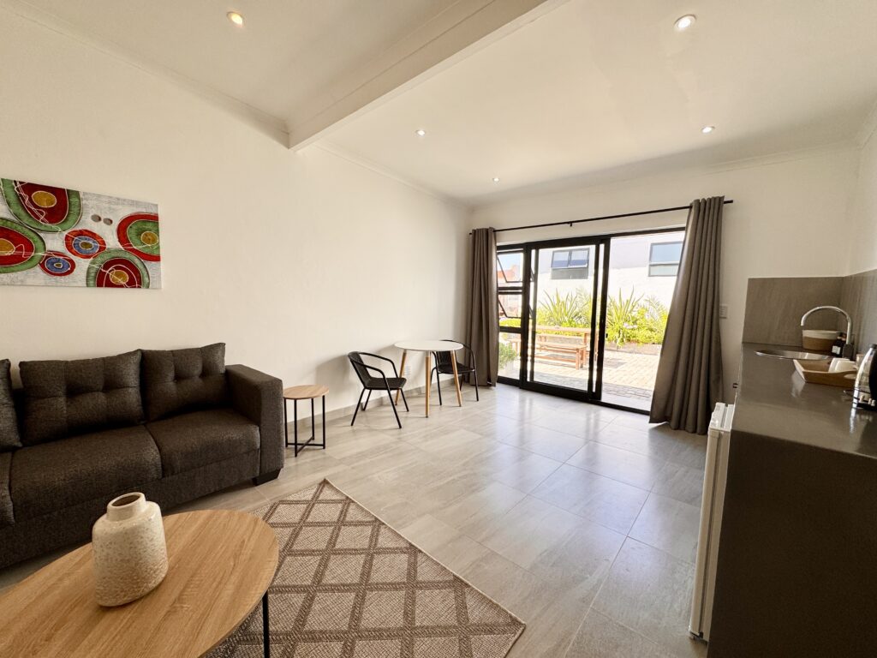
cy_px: 329
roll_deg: -0.7
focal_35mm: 14
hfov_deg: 102.1
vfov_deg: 85.7
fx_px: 355
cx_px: 438
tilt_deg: -5.6
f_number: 2.2
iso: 40
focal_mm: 2.22
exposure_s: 1/282
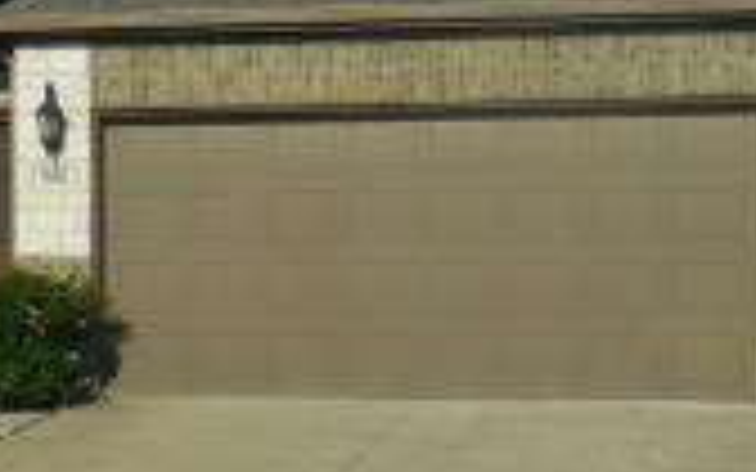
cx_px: 86
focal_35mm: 131
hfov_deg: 15.8
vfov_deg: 10.0
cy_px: 292
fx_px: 2699
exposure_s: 1/640
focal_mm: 9.4
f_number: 8.6
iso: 125
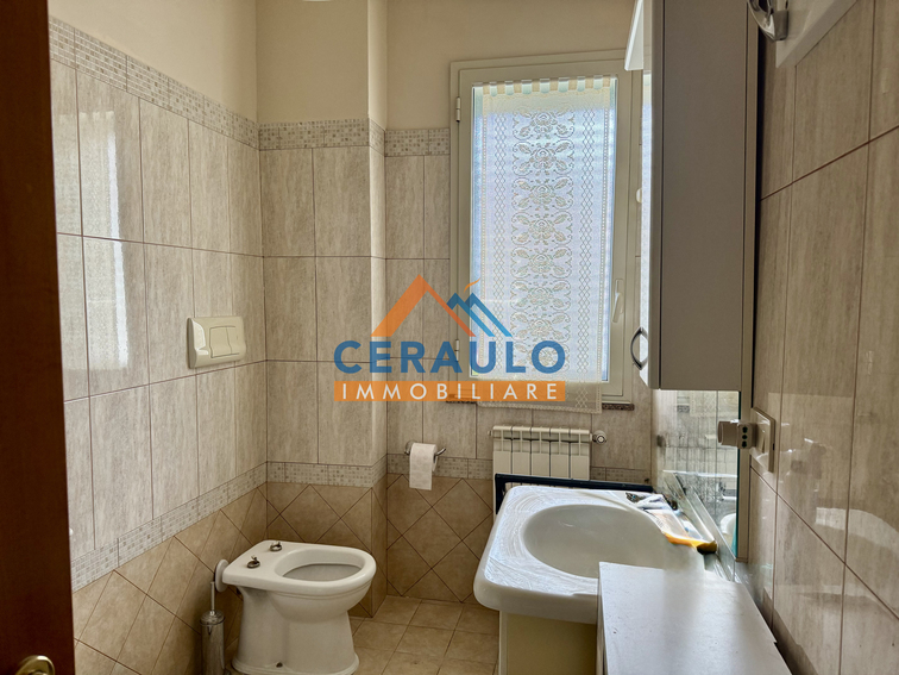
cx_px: 450
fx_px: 623
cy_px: 338
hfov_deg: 71.6
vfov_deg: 56.8
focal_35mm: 24
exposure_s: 1/103
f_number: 1.78
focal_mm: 6.76
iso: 200
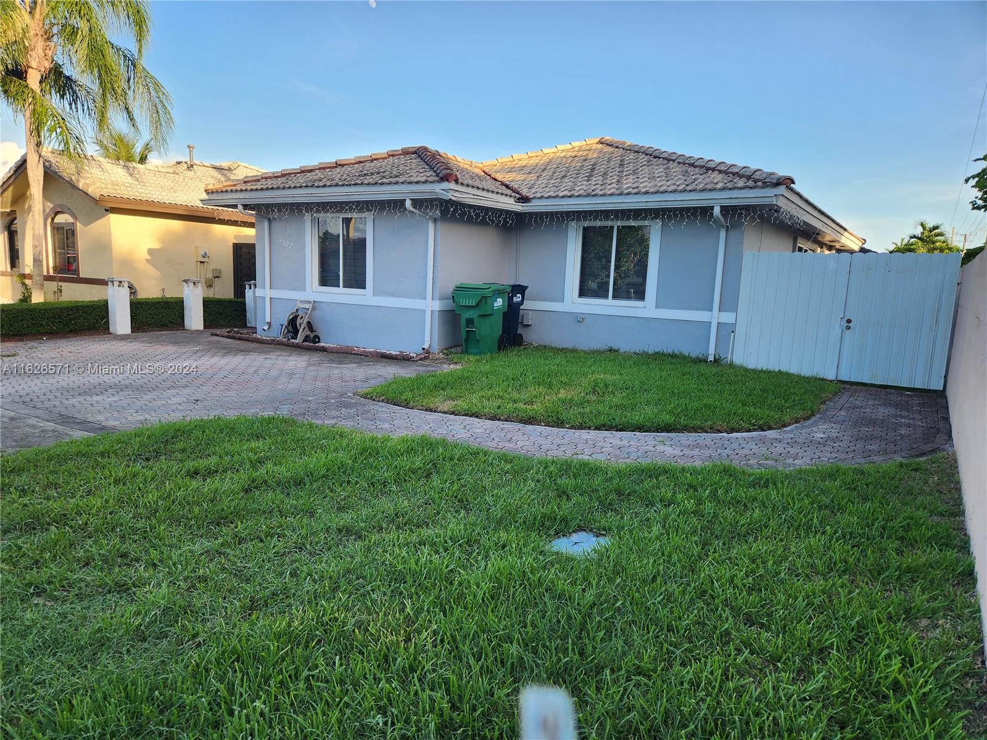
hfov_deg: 73.9
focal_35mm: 23
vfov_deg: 58.9
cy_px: 370
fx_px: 656
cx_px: 494
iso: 20
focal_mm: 5.4
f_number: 1.8
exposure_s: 1/353
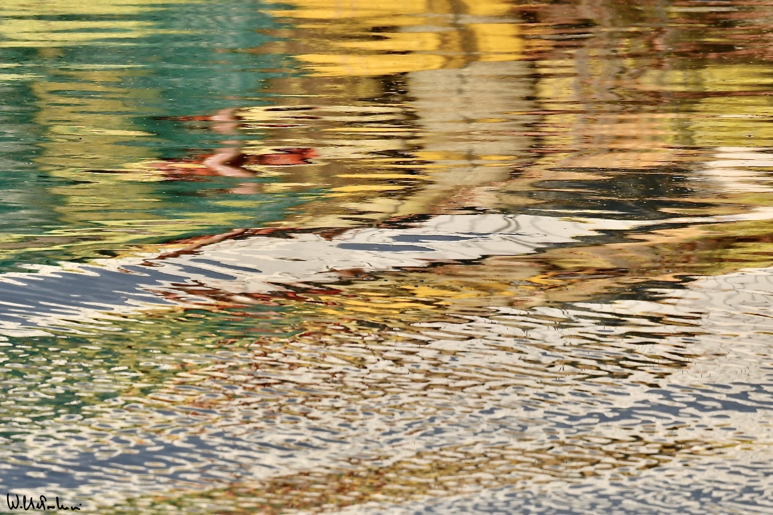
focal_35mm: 1000
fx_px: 21471
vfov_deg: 1.4
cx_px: 386
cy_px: 258
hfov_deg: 2.1
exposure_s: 1/500
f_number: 9
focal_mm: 500
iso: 250
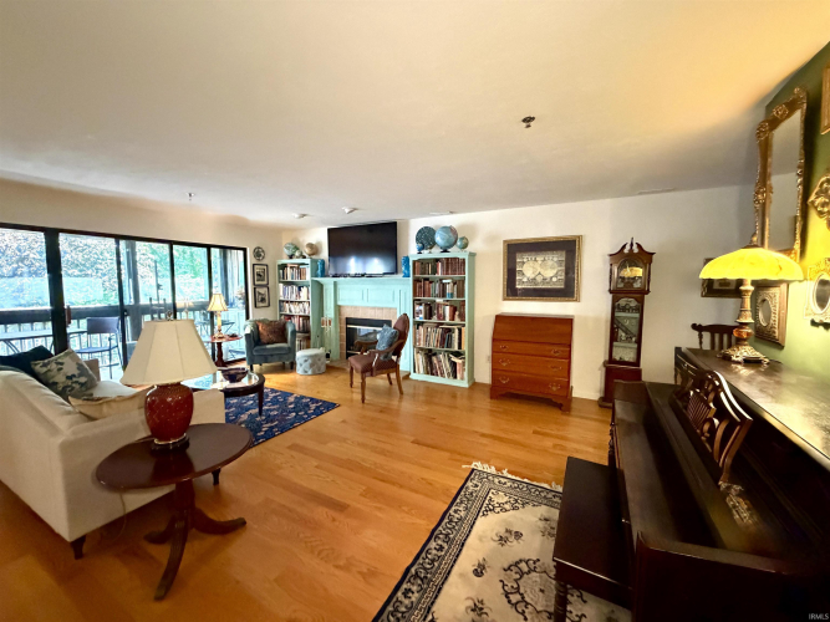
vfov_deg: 85.7
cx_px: 415
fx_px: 336
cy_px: 311
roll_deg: -0.8
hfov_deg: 102.1
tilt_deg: -5.2
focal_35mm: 14
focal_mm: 2.22
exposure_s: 1/60
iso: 1250
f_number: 2.2
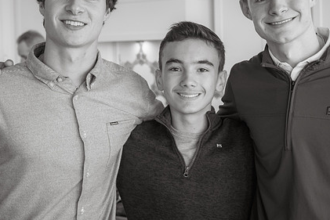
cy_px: 64
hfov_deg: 27.0
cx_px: 180
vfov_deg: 18.1
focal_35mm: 75
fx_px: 688
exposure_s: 1/80
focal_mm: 50
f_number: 6.3
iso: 1250
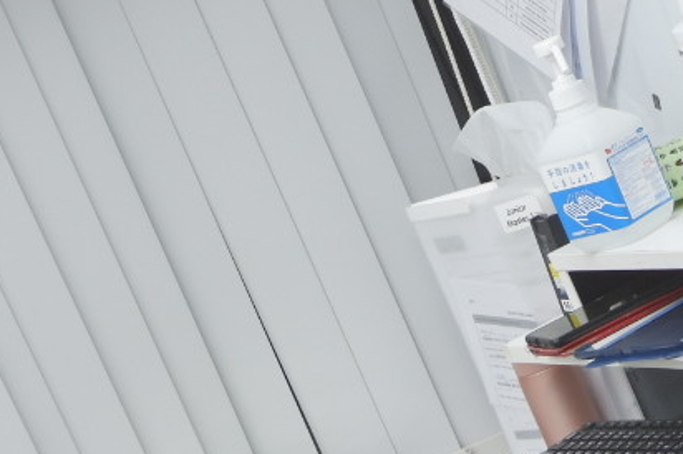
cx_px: 908
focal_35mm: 164
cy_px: 964
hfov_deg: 12.1
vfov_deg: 7.9
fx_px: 3109
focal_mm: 25.6
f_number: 4.5
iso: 320
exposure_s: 1/52
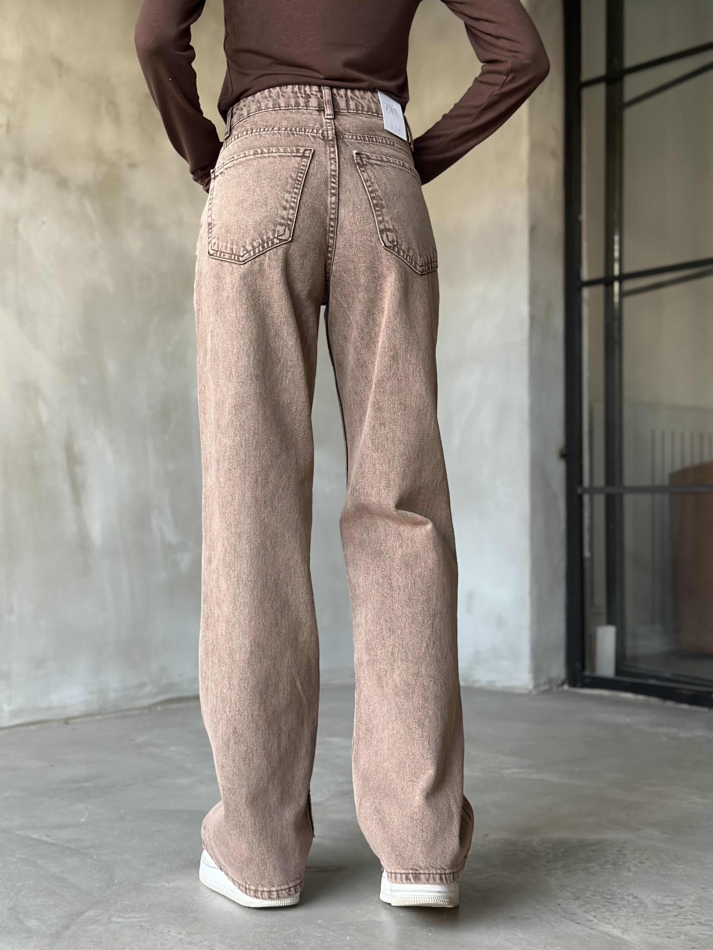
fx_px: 1318
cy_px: 475
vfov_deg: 39.7
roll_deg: -0.1
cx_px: 356
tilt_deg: +1.7
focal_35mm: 48
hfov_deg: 30.3
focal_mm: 6.86
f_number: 1.78
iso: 320
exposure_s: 1/60
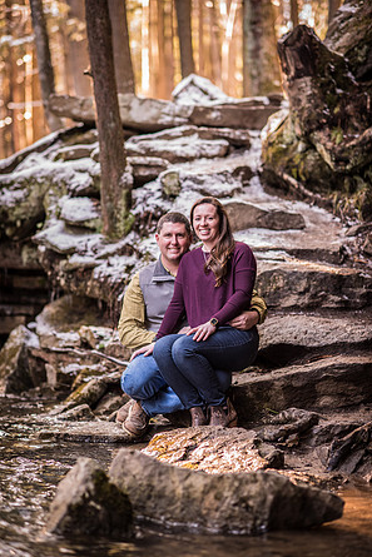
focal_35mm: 86
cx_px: 187
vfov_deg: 23.6
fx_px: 1332
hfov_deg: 15.9
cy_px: 278
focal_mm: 85
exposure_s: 1/125
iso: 800
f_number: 2
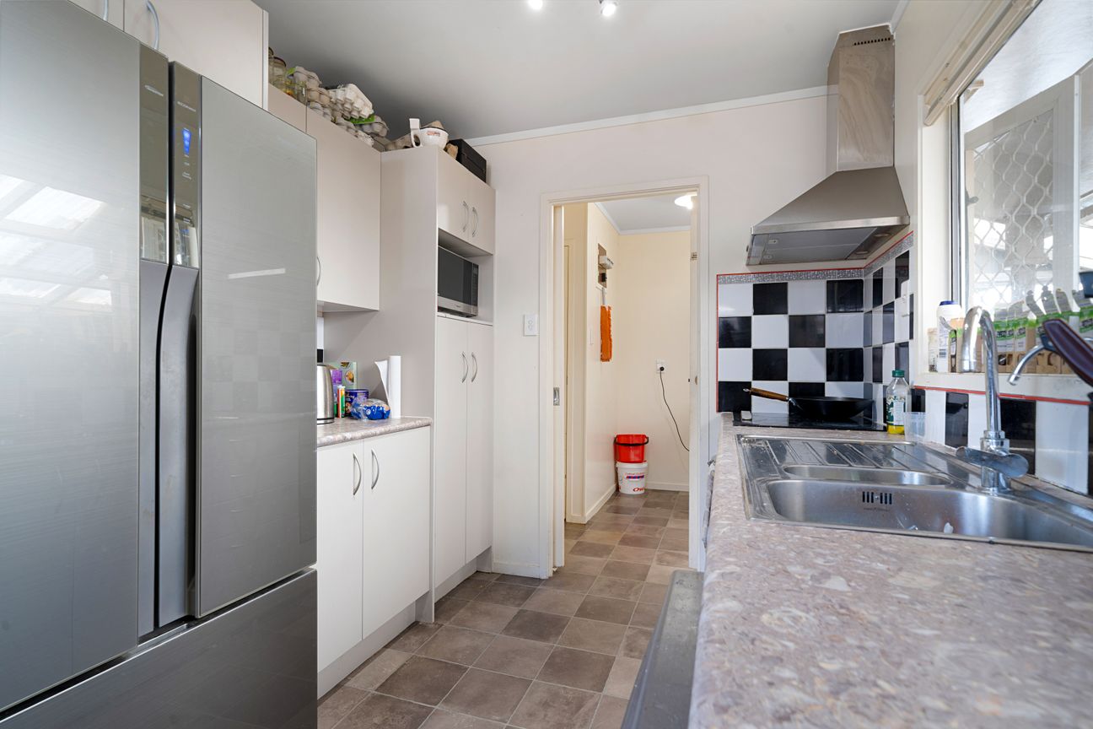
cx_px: 546
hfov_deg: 93.3
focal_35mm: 17
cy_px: 364
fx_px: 516
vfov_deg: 70.4
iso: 200
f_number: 8
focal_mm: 17
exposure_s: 1/2
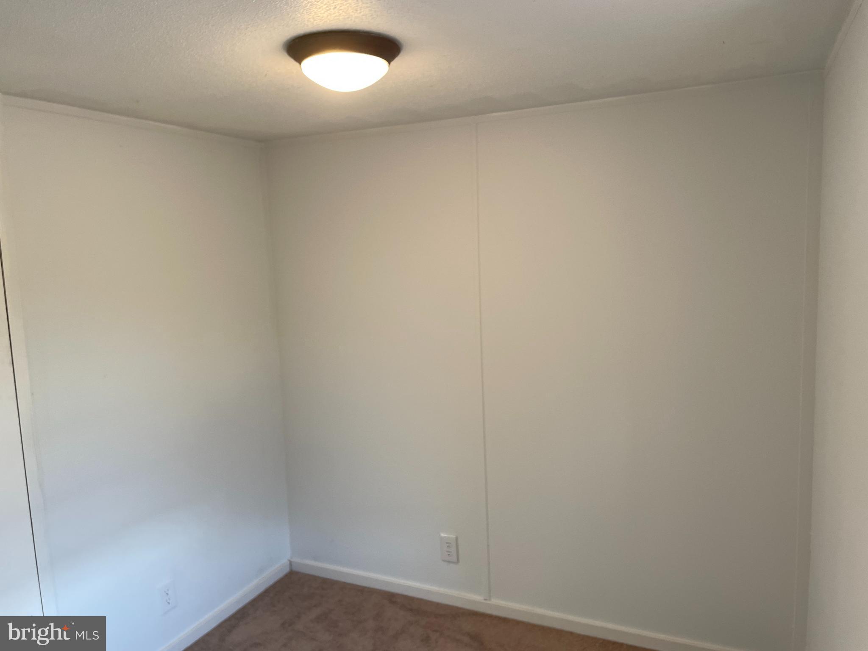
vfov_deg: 53.1
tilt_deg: -6.0
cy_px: 326
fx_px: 652
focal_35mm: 26
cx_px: 434
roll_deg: +2.1
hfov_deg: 67.3
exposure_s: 1/60
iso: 80
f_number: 1.6
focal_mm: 4.2
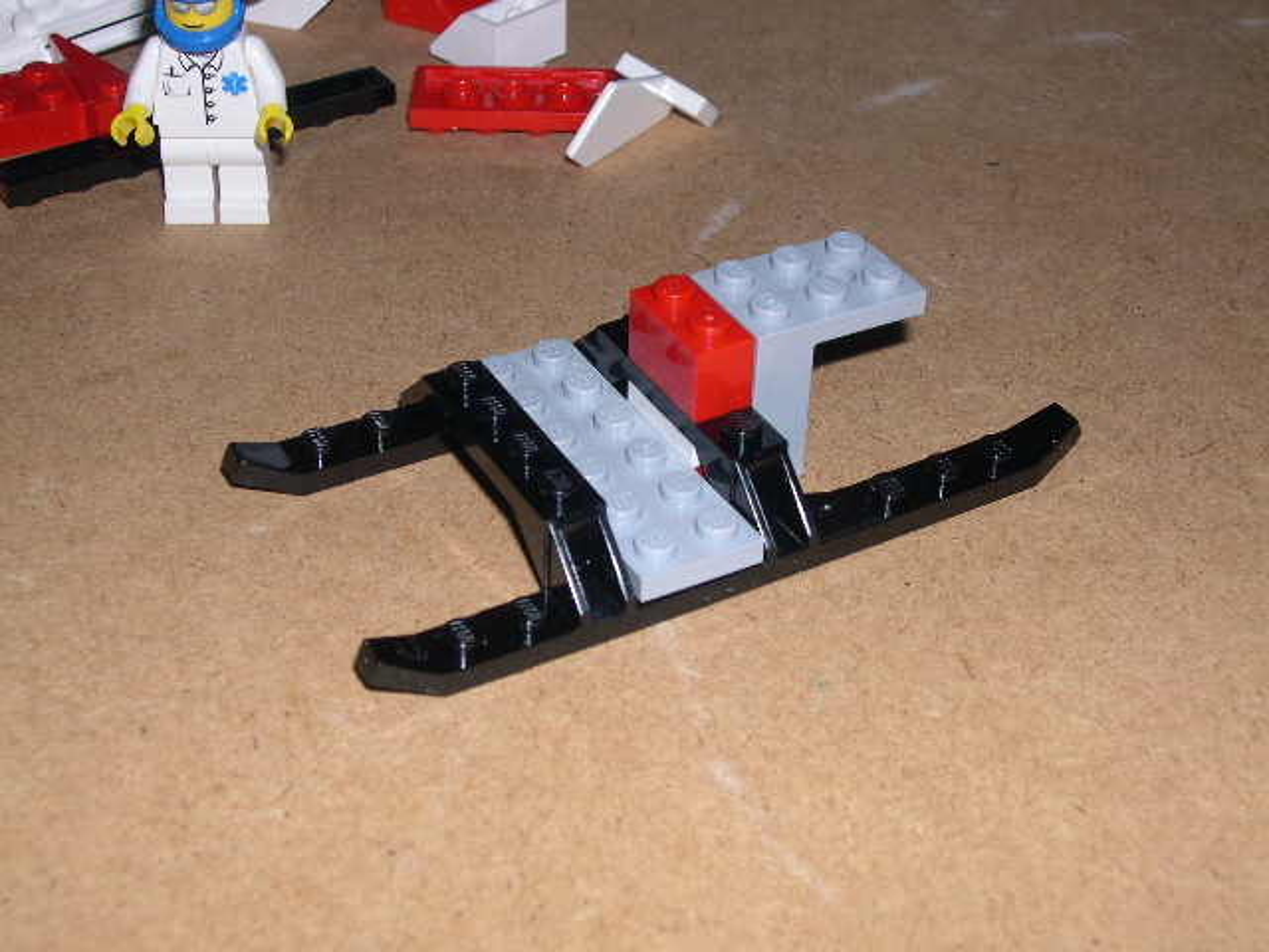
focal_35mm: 57
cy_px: 476
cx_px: 634
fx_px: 2090
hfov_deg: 33.8
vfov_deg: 25.7
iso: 100
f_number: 9.2
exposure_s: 1/60
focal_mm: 12.2
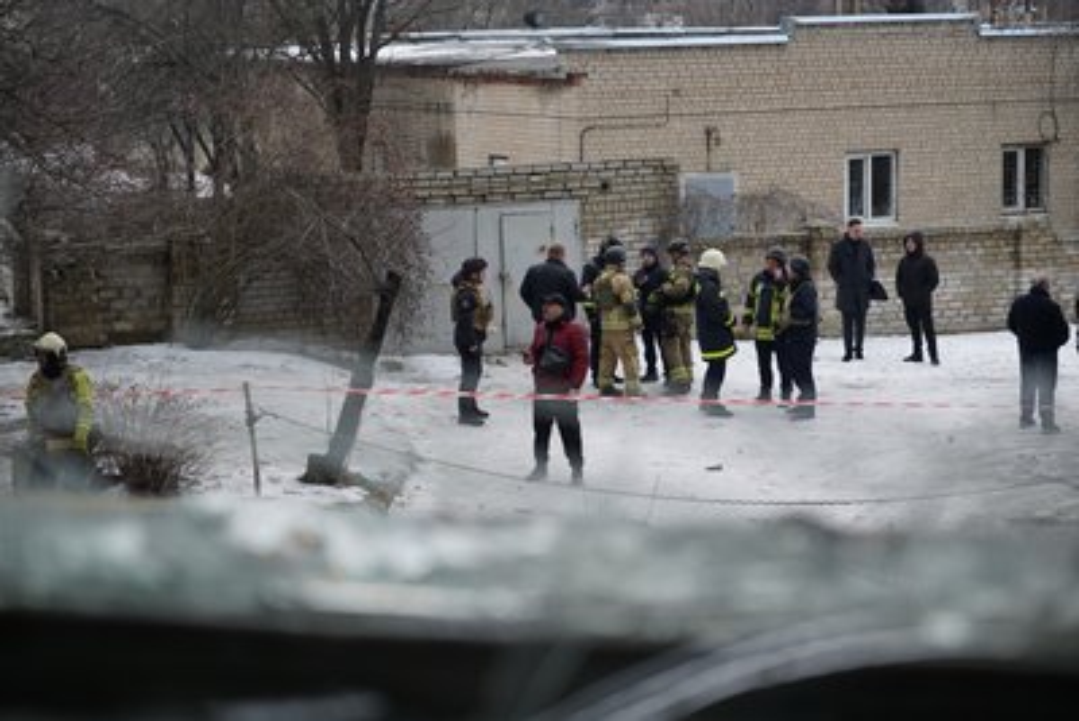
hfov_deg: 28.8
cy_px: 360
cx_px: 540
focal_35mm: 70
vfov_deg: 19.5
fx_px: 2099
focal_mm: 70
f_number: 4
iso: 200
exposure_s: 1/160
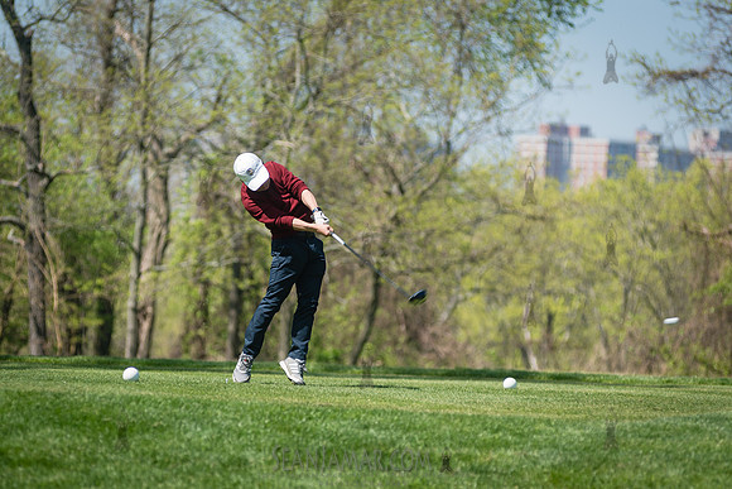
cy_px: 254
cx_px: 327
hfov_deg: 9.7
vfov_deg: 6.5
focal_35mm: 211
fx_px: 4296
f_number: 3.5
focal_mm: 170
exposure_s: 1/1000
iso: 100
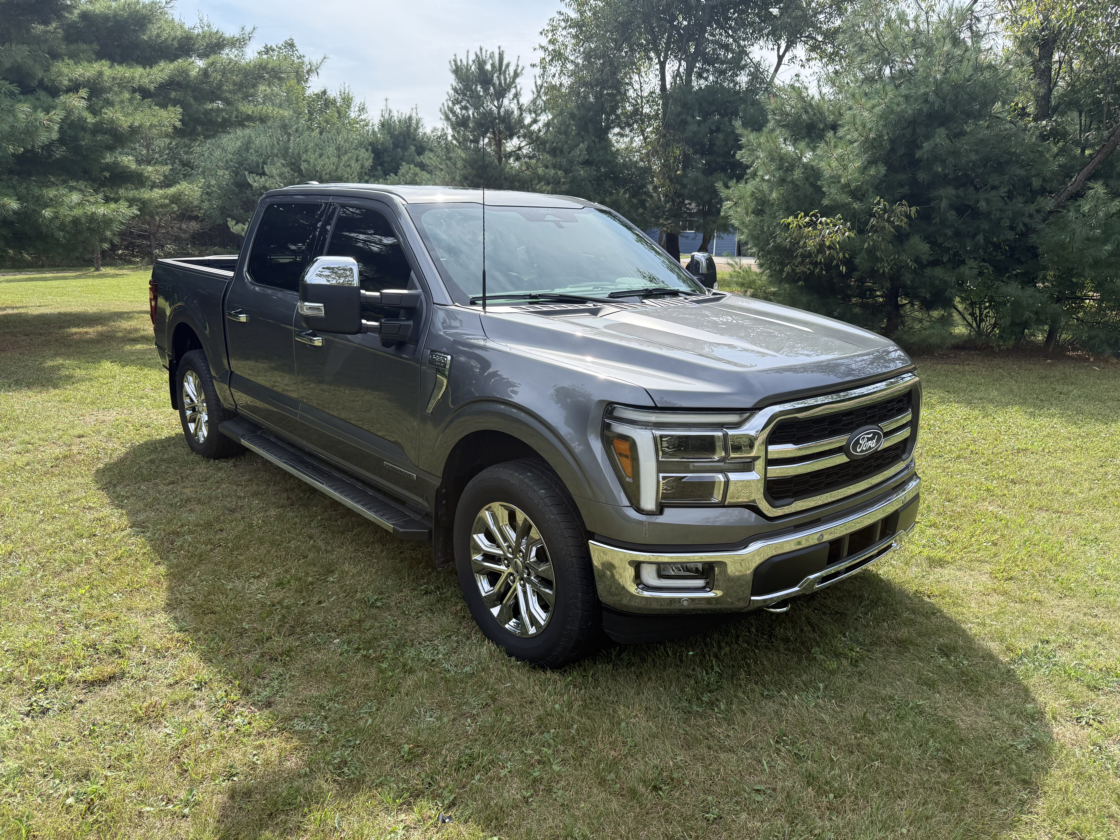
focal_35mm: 24
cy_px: 420
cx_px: 560
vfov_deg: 56.8
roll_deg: -0.9
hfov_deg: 71.6
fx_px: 777
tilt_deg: -12.8
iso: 100
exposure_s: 1/2801
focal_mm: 6.76
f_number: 1.78
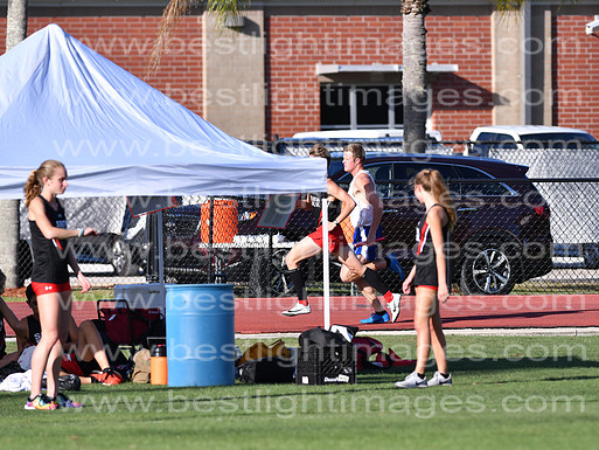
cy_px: 225
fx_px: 8464
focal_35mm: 489
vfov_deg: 3.0
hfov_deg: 4.1
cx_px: 321
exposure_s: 1/2000
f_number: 5.6
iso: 320
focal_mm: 300
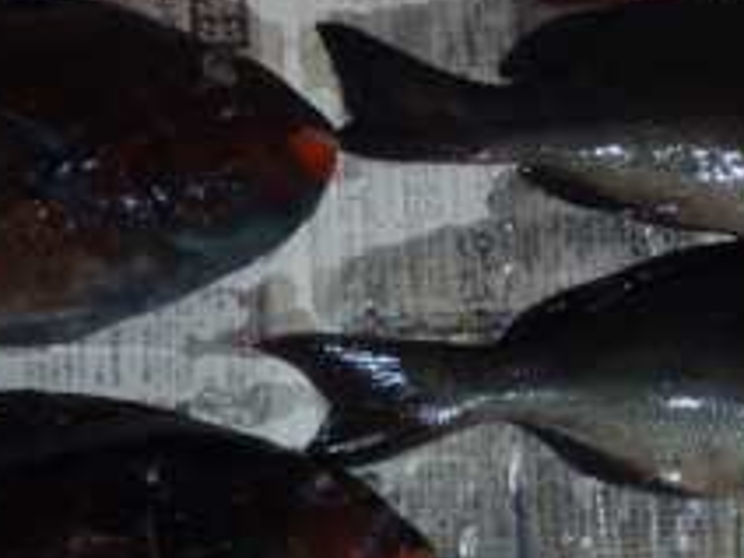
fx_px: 1419
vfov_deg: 22.3
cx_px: 267
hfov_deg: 29.2
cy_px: 297
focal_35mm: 66
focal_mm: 5
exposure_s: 1/30
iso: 100
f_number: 3.9
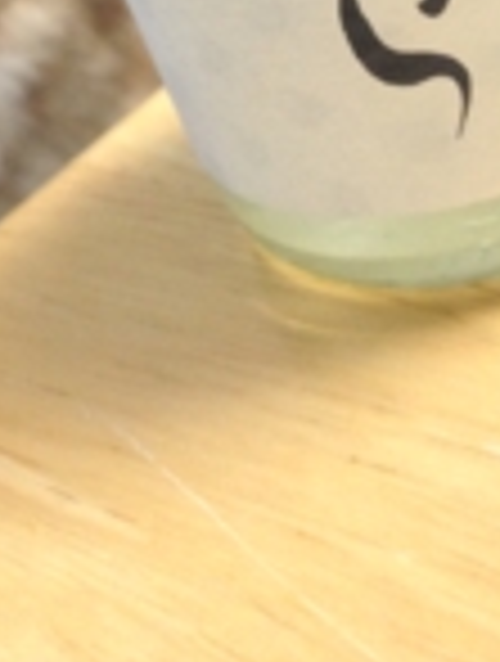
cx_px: 68
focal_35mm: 107
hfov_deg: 13.8
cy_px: -320
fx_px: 2052
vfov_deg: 16.7
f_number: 2.4
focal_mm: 4.28
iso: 160
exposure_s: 1/20
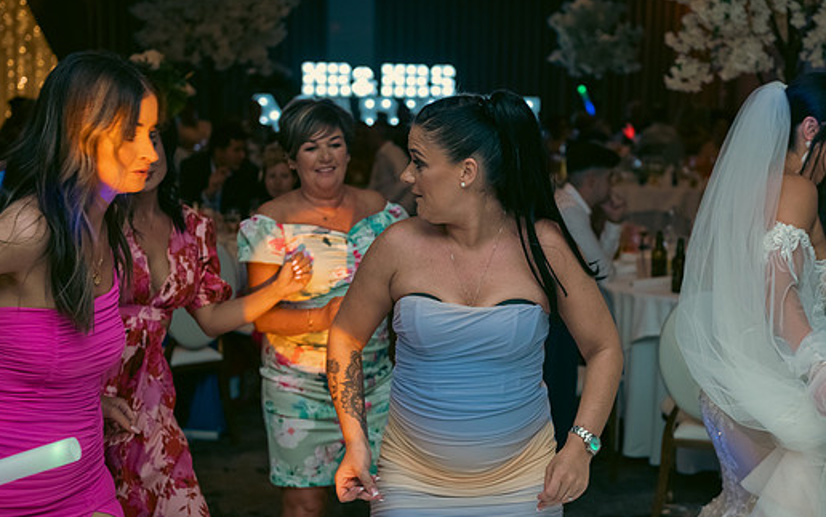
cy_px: 262
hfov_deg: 32.4
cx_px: 458
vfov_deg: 20.7
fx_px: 1419
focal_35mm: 63
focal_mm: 55
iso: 800
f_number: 3.5
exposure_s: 1/160
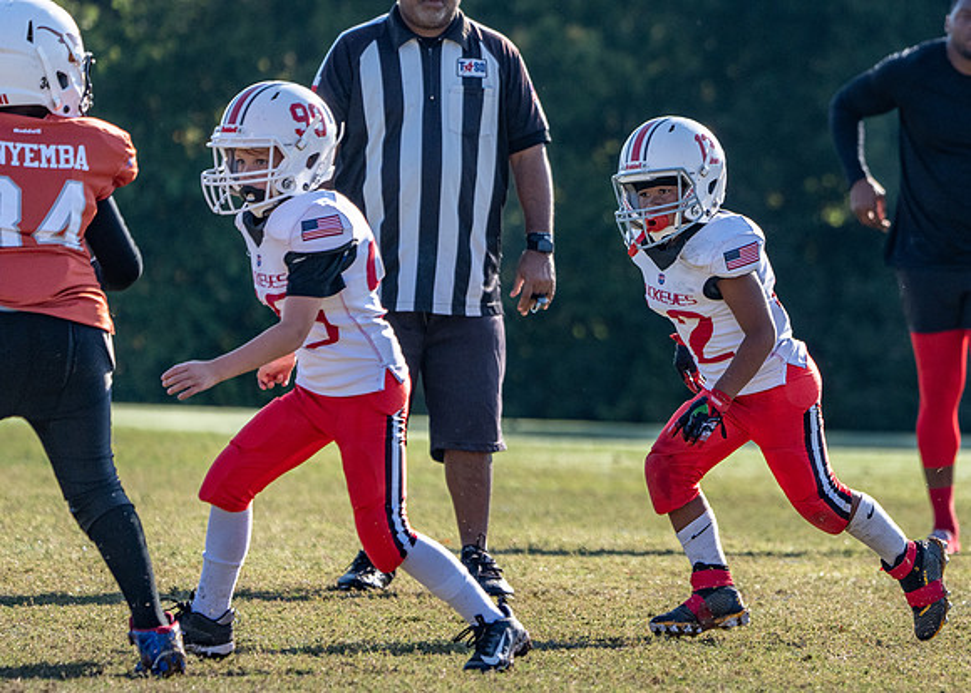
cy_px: 469
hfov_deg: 4.5
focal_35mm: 445
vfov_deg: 3.2
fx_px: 12255
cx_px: 850
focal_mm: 259
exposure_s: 1/1600
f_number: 5.6
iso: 500
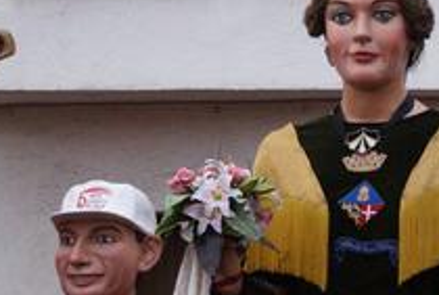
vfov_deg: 6.5
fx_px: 2615
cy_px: 113
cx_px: 406
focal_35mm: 214
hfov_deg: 9.6
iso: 500
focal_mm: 75
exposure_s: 1/250
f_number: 5.6
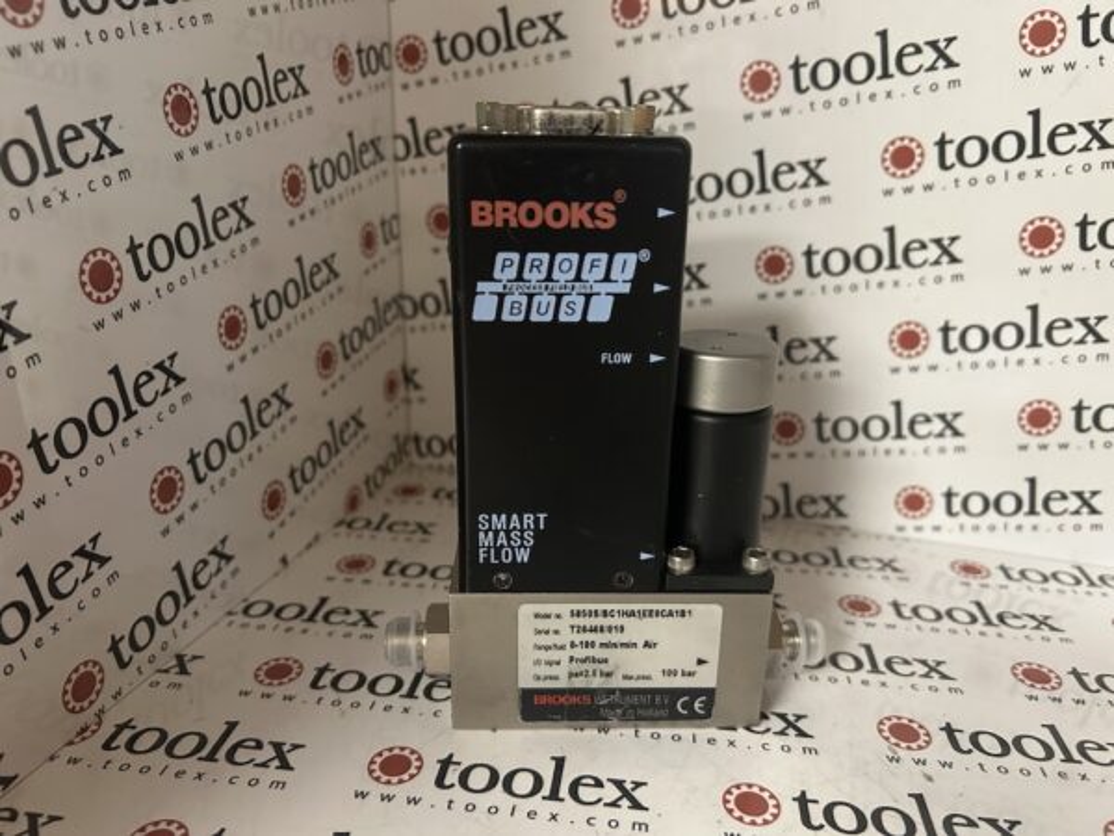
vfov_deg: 53.1
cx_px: 557
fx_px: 837
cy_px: 418
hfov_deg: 67.3
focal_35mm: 26
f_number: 1.5
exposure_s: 1/50
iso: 500
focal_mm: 5.7
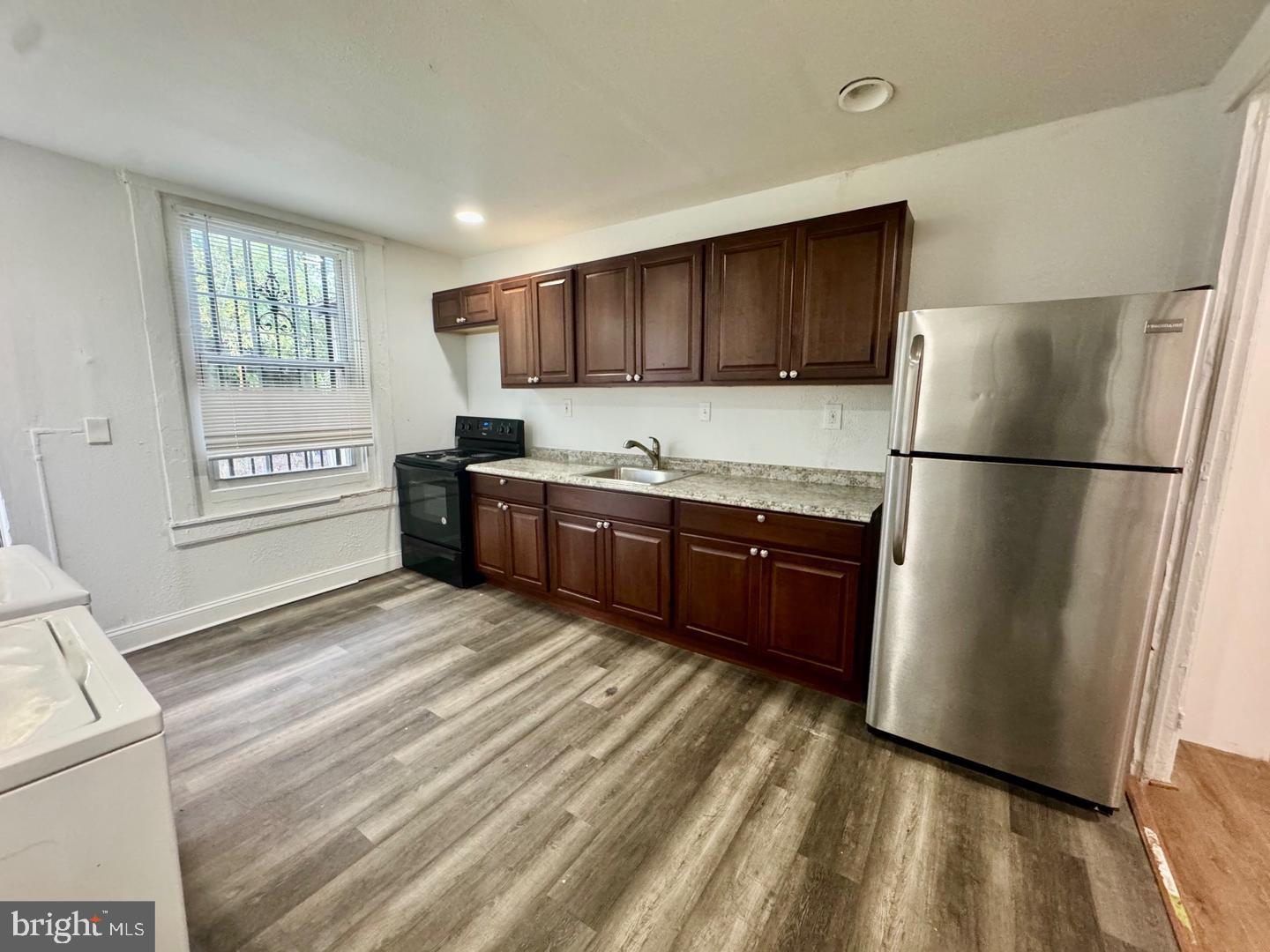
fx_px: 514
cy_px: 476
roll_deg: -0.1
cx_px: 635
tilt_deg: -10.3
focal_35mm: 14
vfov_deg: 85.7
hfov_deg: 102.1
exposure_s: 1/60
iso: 500
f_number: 2.2
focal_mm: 2.22
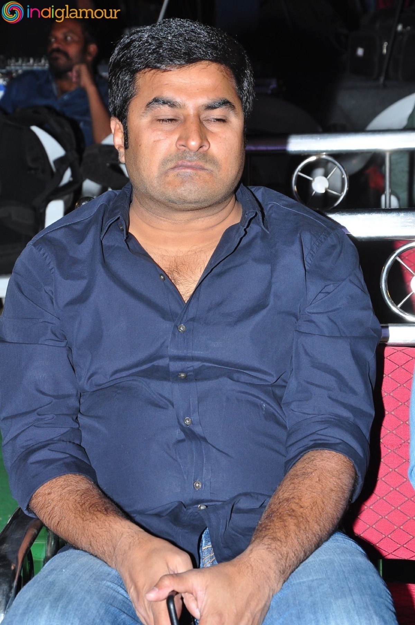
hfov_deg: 12.1
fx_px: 1951
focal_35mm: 112
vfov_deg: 18.2
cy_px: 312
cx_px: 208
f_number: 9
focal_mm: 75
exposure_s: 1/125
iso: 400
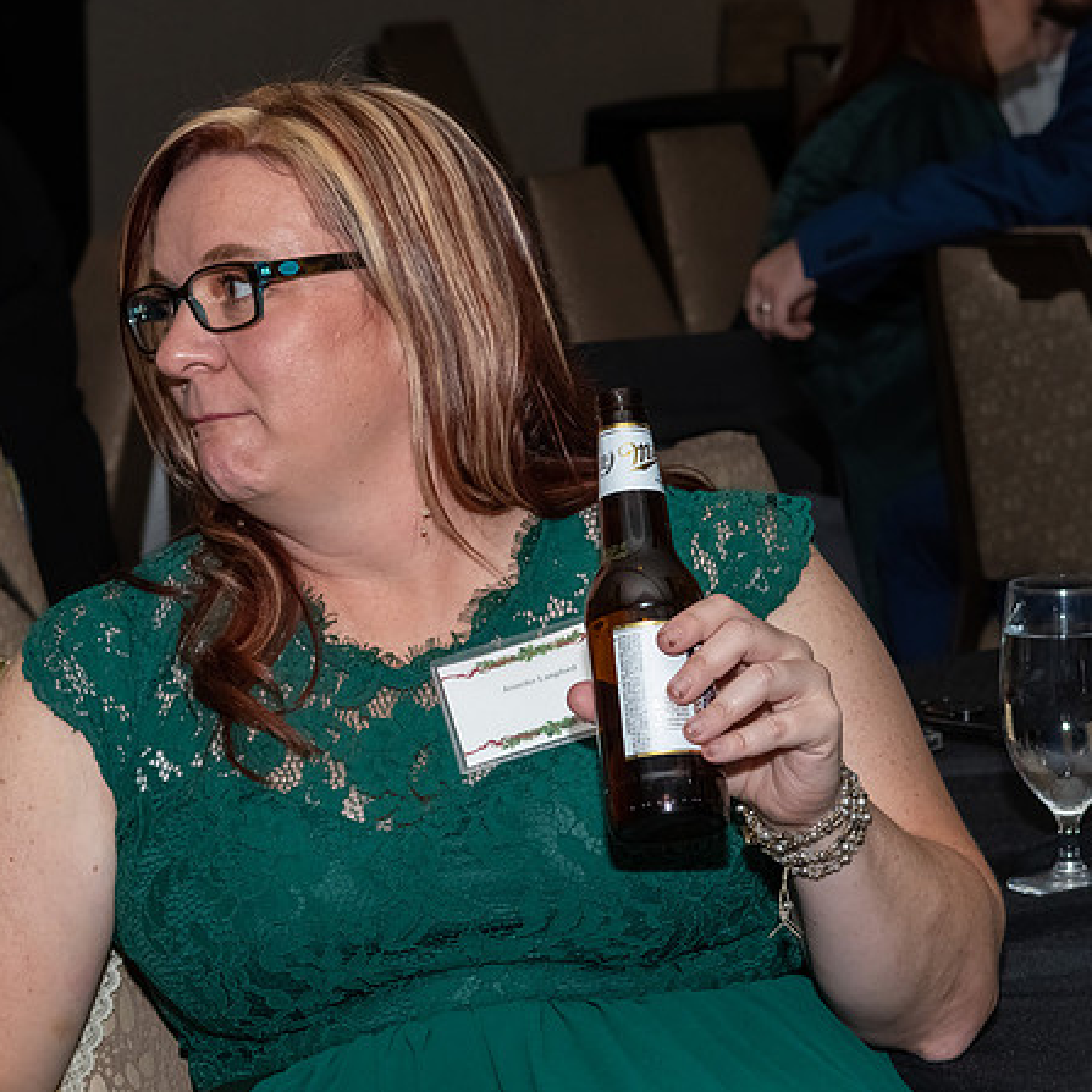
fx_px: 5139
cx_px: 515
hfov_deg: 12.1
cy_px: 532
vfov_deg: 12.1
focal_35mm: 144
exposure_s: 1/250
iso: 500
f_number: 7.1
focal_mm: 55
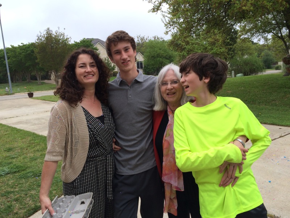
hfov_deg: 61.7
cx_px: 145
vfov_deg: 48.2
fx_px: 243
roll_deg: +5.4
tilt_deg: -7.0
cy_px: 109
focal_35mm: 29
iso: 32
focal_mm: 4.15
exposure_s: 1/570
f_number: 2.2
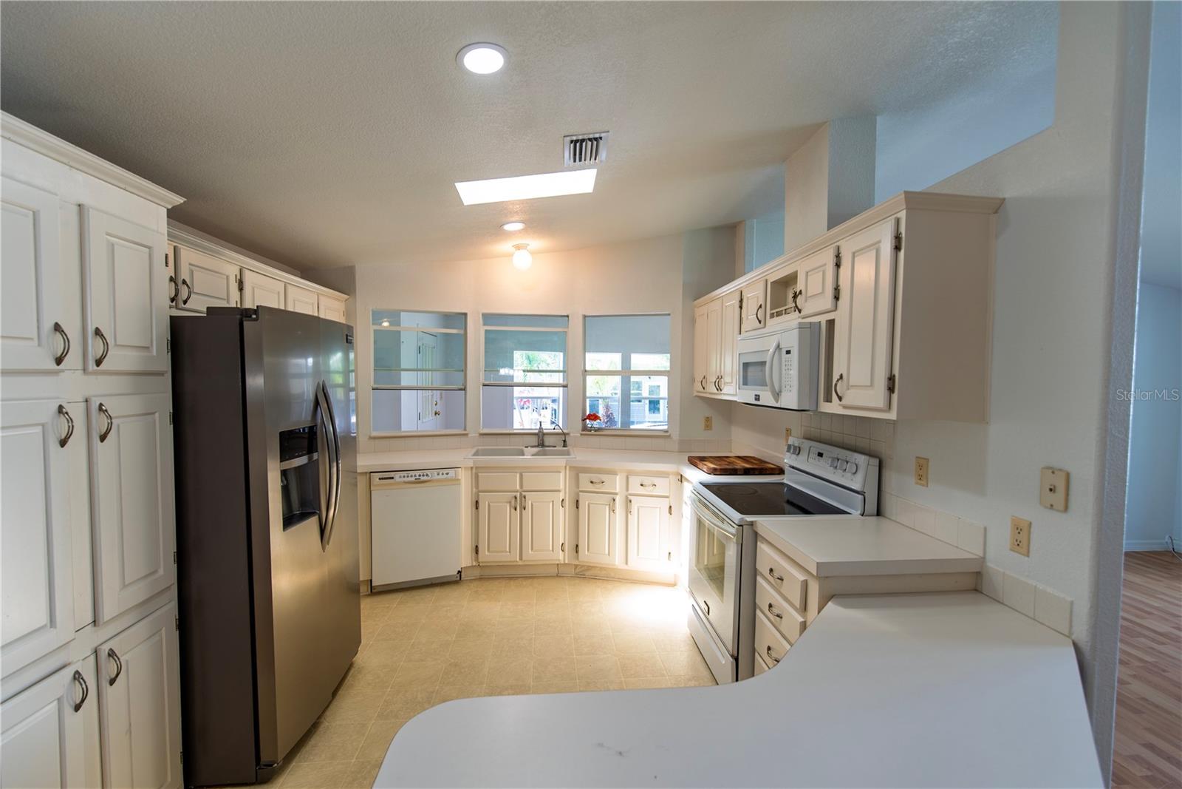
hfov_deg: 100.4
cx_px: 591
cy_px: 394
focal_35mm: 15
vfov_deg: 77.3
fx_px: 493
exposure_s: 1/40
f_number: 3.2
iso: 100
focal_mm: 15
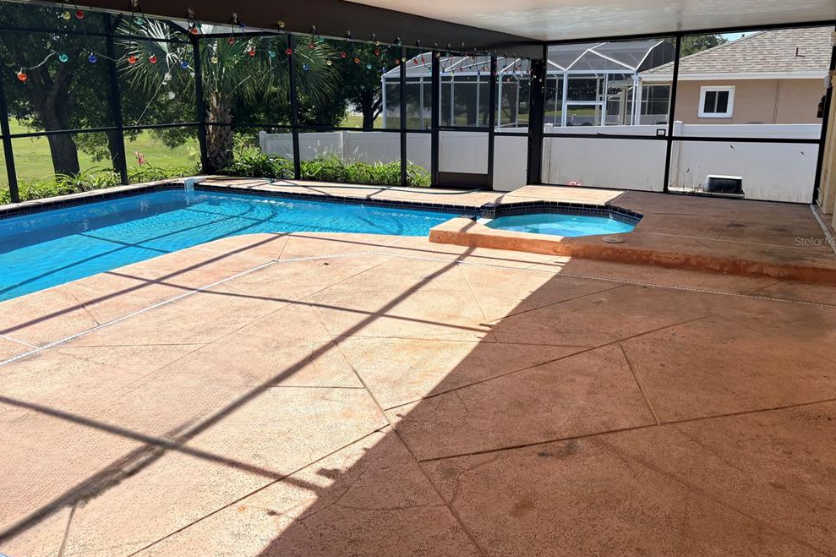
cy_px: 241
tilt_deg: -12.9
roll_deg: +0.9
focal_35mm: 28
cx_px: 413
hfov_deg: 65.5
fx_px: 650
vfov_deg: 46.3
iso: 50
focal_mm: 5.96
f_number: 1.6
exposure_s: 1/2451
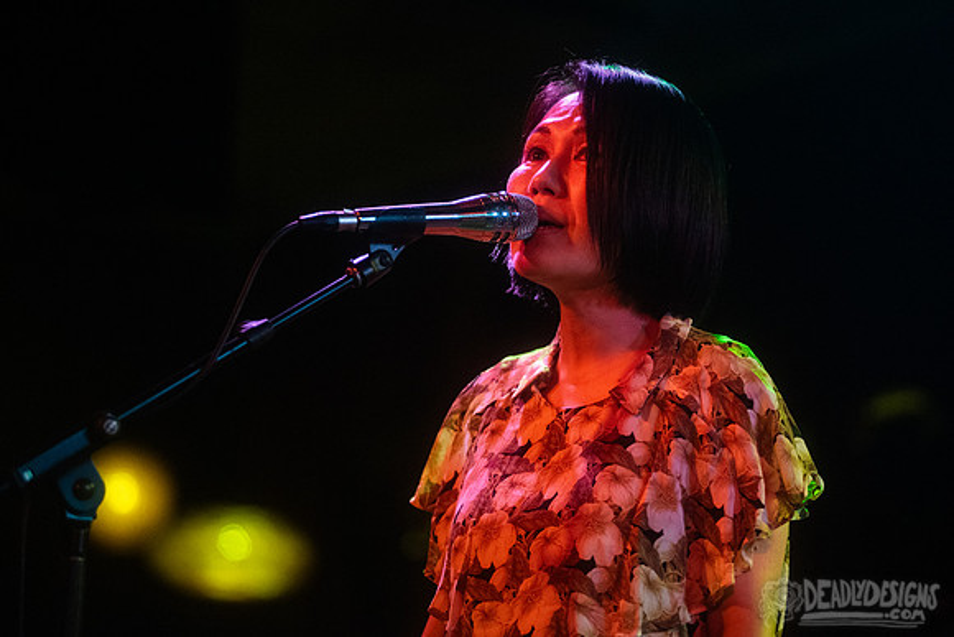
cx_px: 508
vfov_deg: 10.3
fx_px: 3531
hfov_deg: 15.4
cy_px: 298
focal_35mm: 133
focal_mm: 125
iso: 2500
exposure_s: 1/200
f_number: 3.2
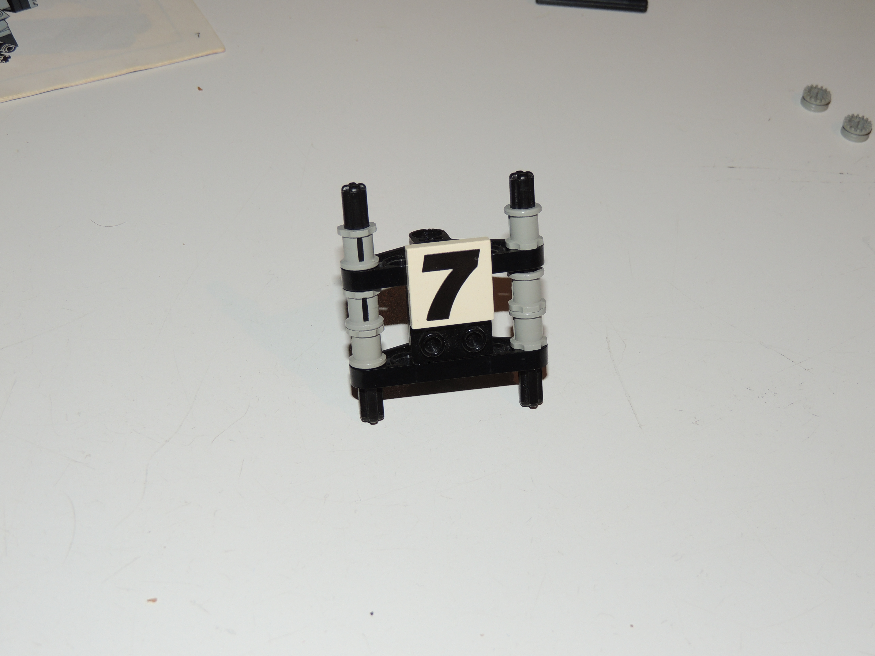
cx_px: 438
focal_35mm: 55
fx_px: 1390
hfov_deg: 34.9
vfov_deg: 26.6
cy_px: 328
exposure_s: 1/40
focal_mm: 9.8
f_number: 3.7
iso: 110
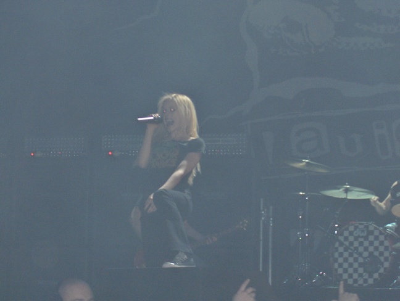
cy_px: 150
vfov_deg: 12.7
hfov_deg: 16.8
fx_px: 1354
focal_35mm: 117
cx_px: 200
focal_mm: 24
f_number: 4.9
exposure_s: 1/125
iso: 196
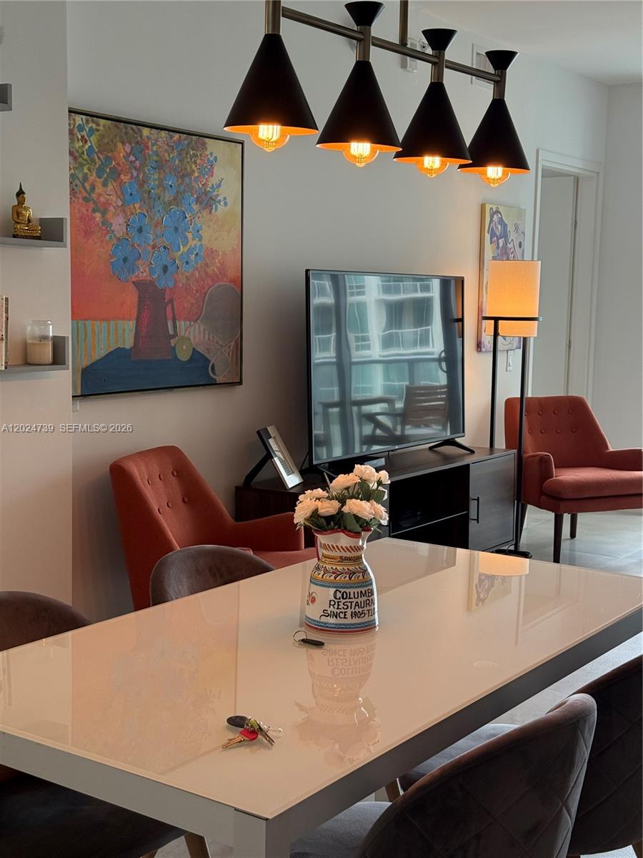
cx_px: 322
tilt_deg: -6.3
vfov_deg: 39.7
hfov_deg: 30.3
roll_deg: -1.0
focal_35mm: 48
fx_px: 1189
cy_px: 429
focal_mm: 6.76
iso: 160
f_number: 1.78
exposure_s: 1/120
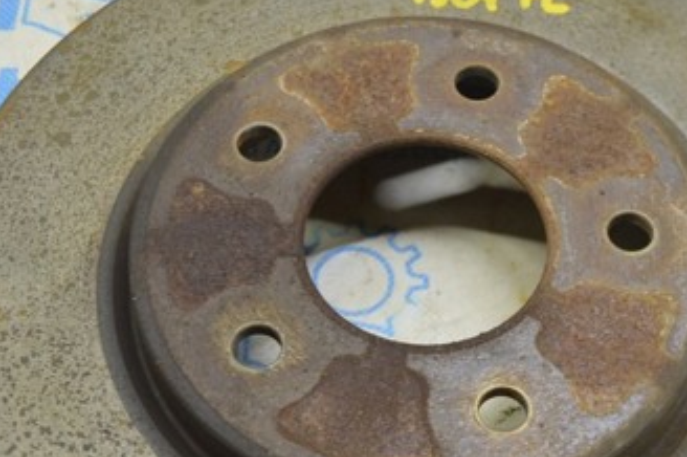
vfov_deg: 16.6
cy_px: 305
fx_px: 1563
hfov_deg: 24.8
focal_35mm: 82
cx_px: 394
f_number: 5.6
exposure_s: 1/20
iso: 400
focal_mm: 28
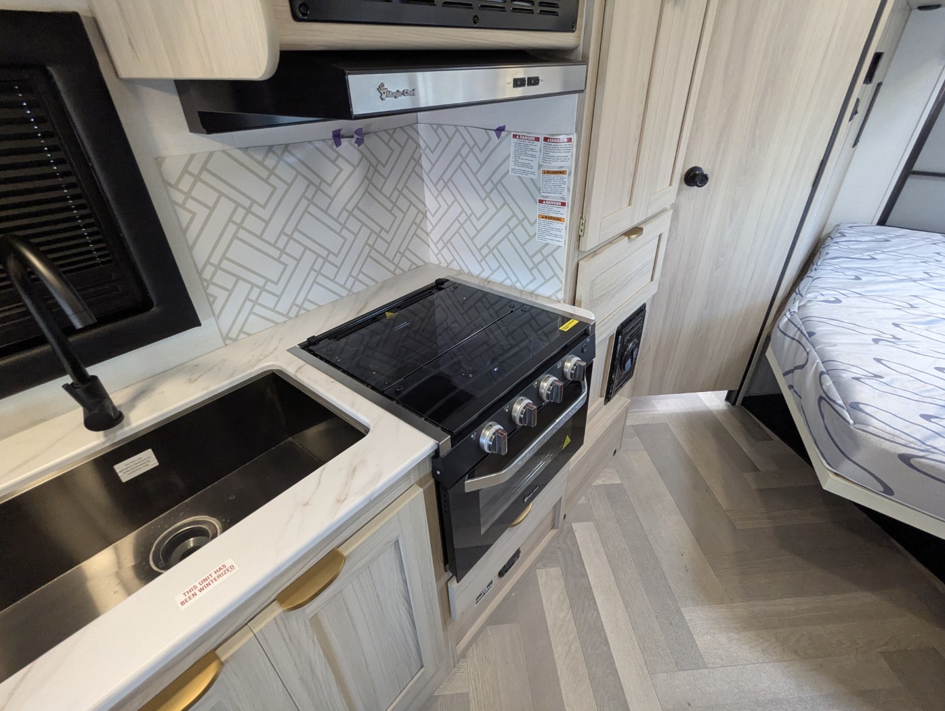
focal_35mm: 16
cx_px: 472
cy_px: 356
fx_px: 437
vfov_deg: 78.2
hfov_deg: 94.4
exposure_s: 1/96.6
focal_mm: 2.35
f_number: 2.2
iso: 463
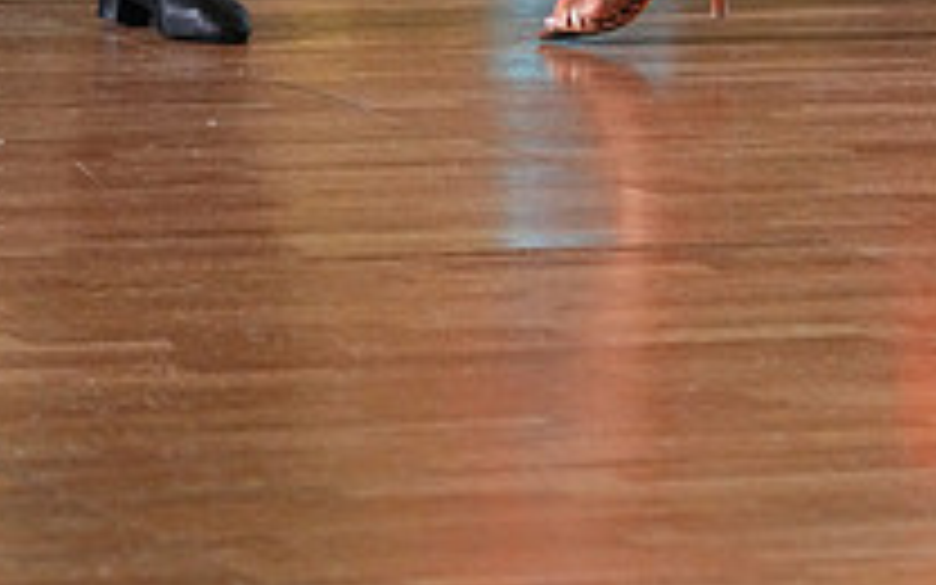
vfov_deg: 3.7
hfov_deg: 6.0
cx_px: 515
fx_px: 9005
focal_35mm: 353
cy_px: -693
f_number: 5.6
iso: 8000
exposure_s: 1/400
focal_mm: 124
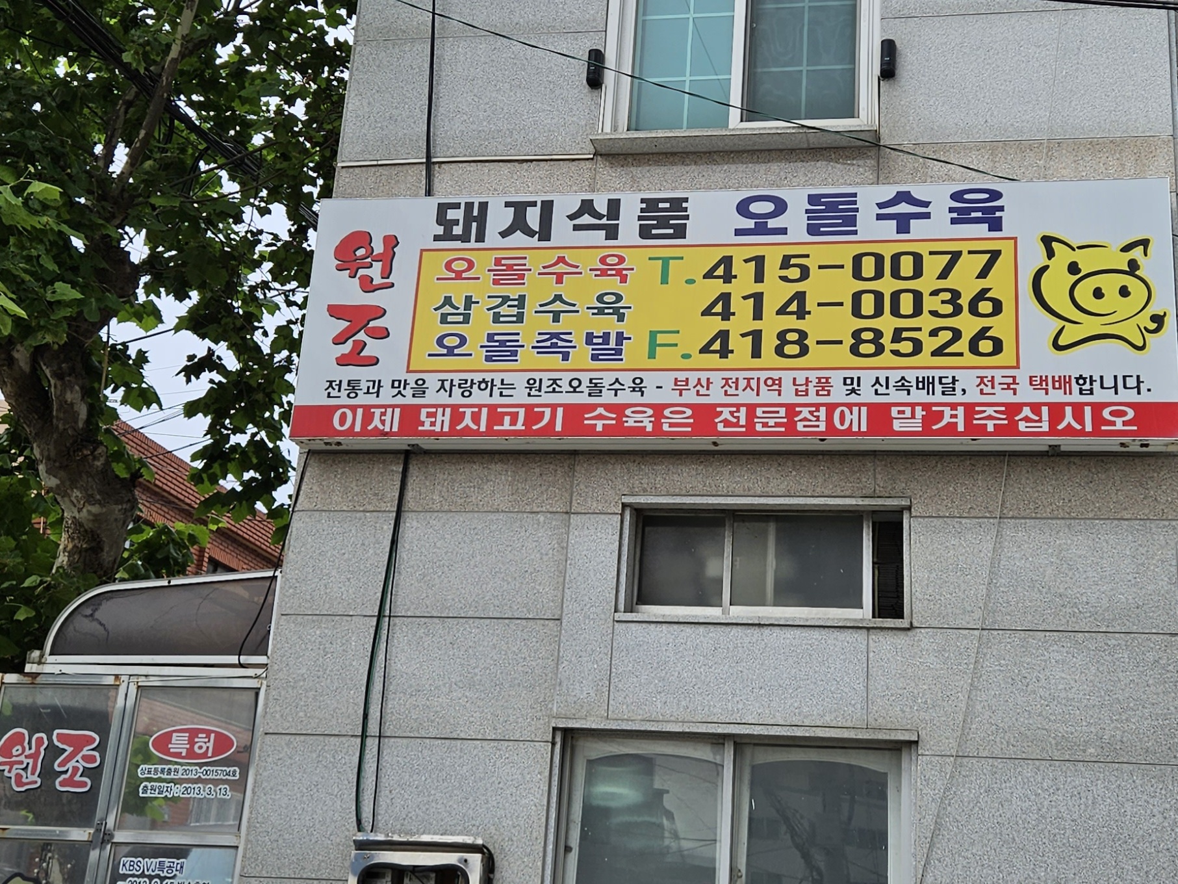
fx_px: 783
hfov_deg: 73.9
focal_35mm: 23
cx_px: 589
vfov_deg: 58.9
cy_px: 442
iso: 25
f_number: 1.8
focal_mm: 5.4
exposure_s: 1/1429
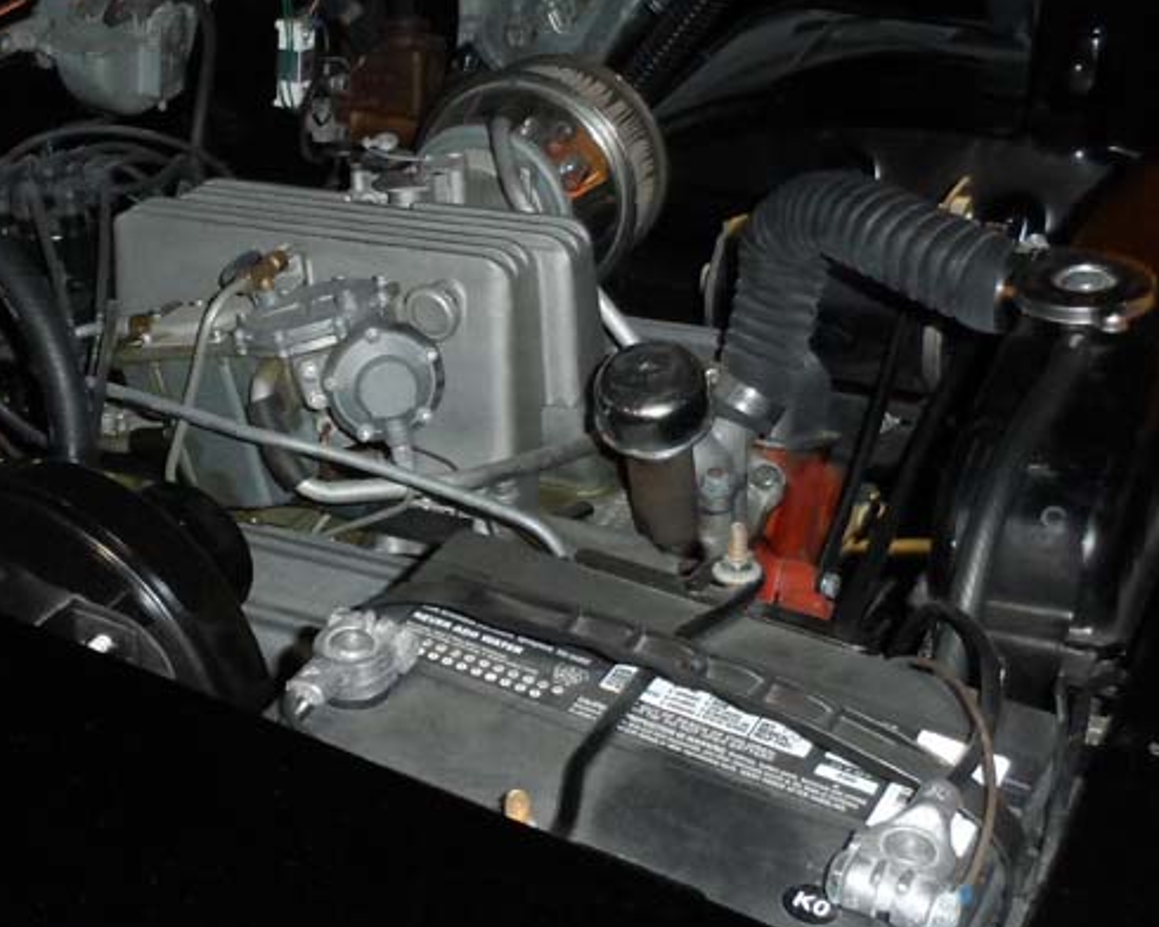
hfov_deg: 36.8
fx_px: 1681
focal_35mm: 49
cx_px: 237
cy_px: 430
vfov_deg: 30.8
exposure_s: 1/8
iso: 400
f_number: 3.2
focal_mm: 4
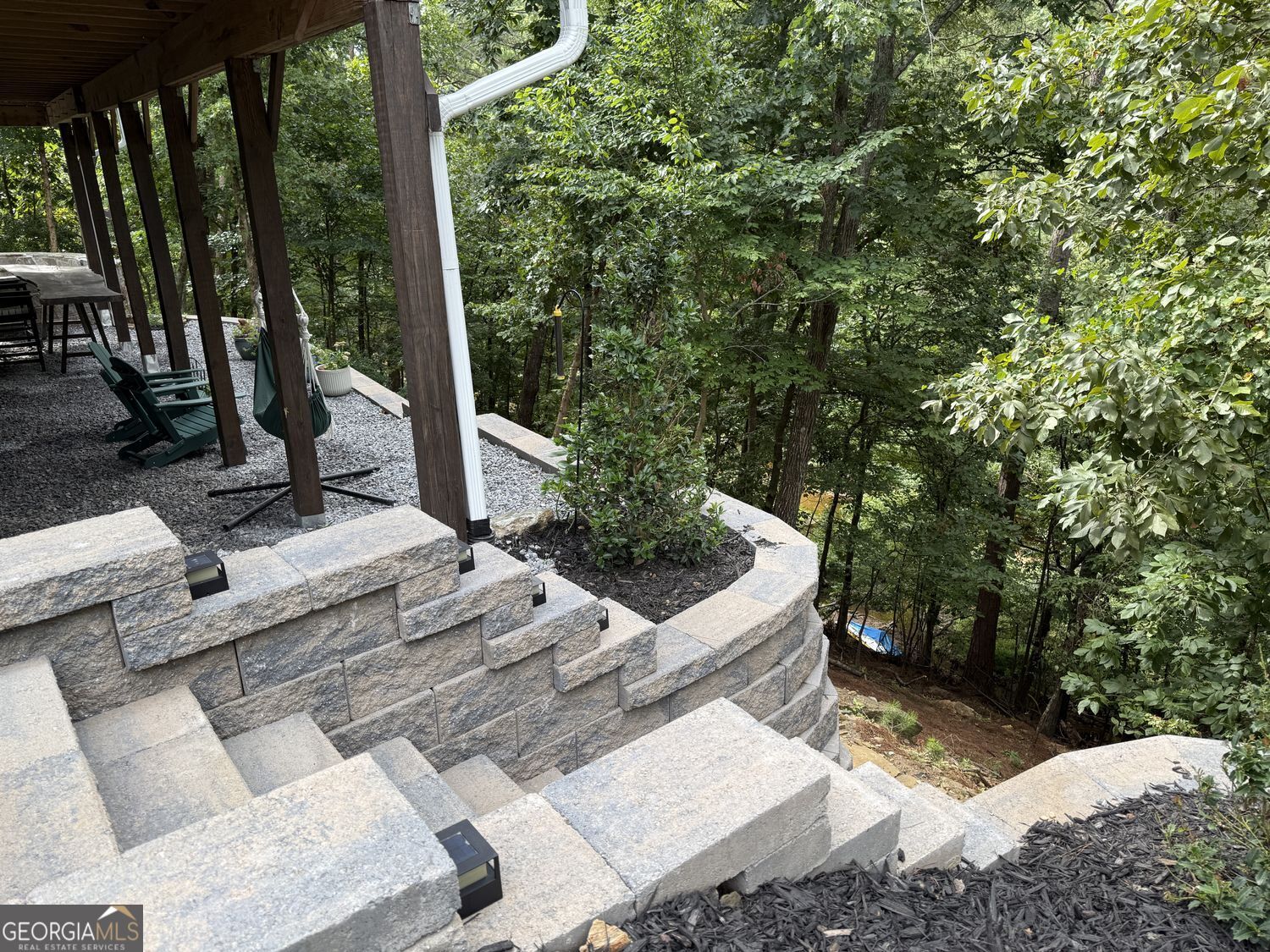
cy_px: 476
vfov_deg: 56.8
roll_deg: +0.6
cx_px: 635
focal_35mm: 24
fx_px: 881
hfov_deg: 71.6
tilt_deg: -19.7
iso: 80
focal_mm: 6.76
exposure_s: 1/547
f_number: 1.78
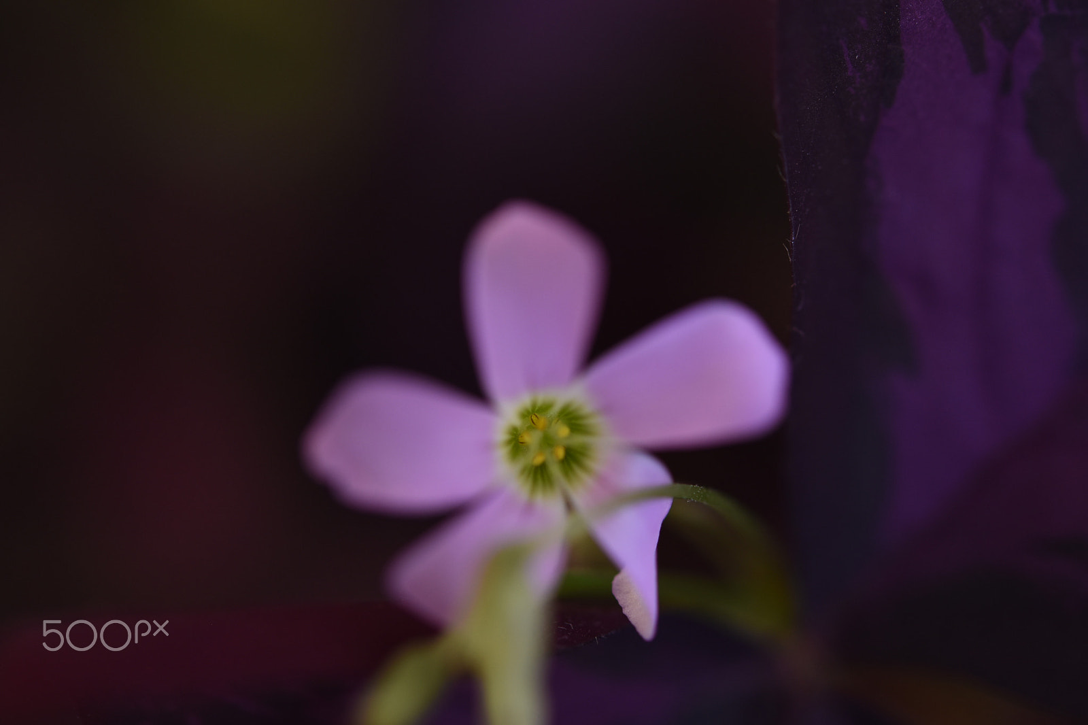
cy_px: 362
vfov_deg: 15.2
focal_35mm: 90
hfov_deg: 22.6
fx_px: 2719
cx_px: 544
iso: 250
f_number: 3.3
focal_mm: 60
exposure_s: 1/160
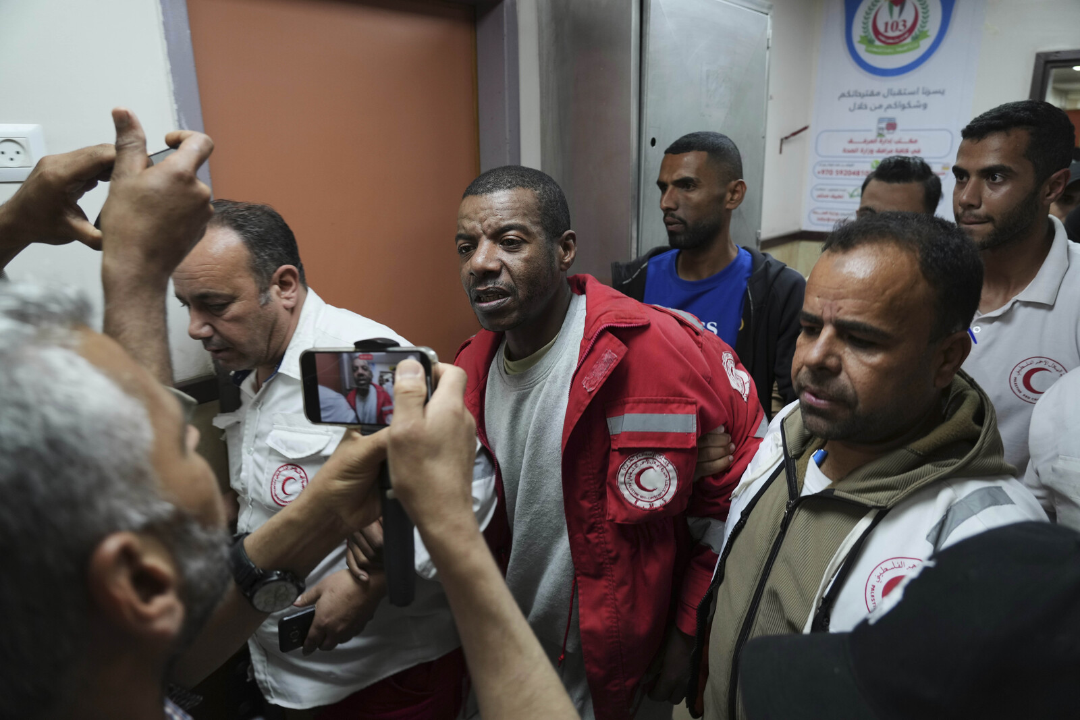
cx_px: 540
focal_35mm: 24
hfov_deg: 73.7
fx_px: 720
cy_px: 360
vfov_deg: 53.1
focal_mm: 24
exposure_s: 1/100
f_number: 4
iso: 800
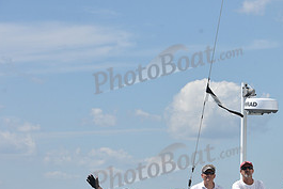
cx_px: 299
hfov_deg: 9.3
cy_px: 206
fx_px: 1722
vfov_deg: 6.3
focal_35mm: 219
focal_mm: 100
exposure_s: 1/1250
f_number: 10
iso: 320
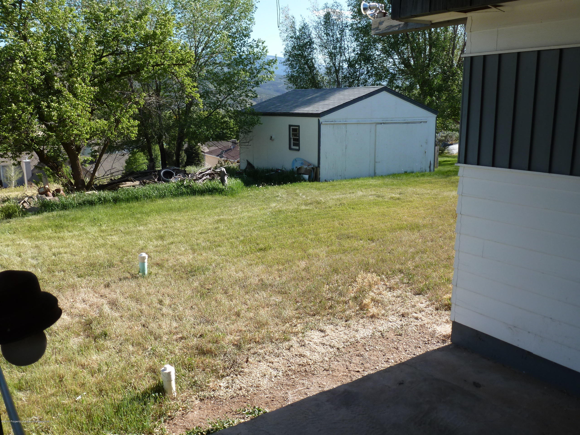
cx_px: 290
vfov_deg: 46.8
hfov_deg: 60.0
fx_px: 503
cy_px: 218
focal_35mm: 30
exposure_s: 1/320
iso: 100
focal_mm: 5.4
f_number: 4
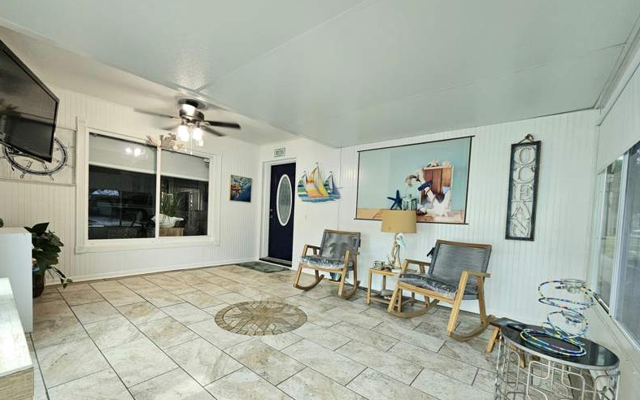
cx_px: 317
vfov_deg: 78.2
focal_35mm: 14
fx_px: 244
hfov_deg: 105.3
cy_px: 227
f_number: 2.2
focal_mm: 2.2
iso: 160
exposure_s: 1/60.2
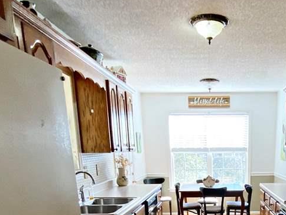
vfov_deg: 34.8
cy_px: 220
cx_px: 217
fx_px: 306
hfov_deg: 48.1
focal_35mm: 37
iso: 100
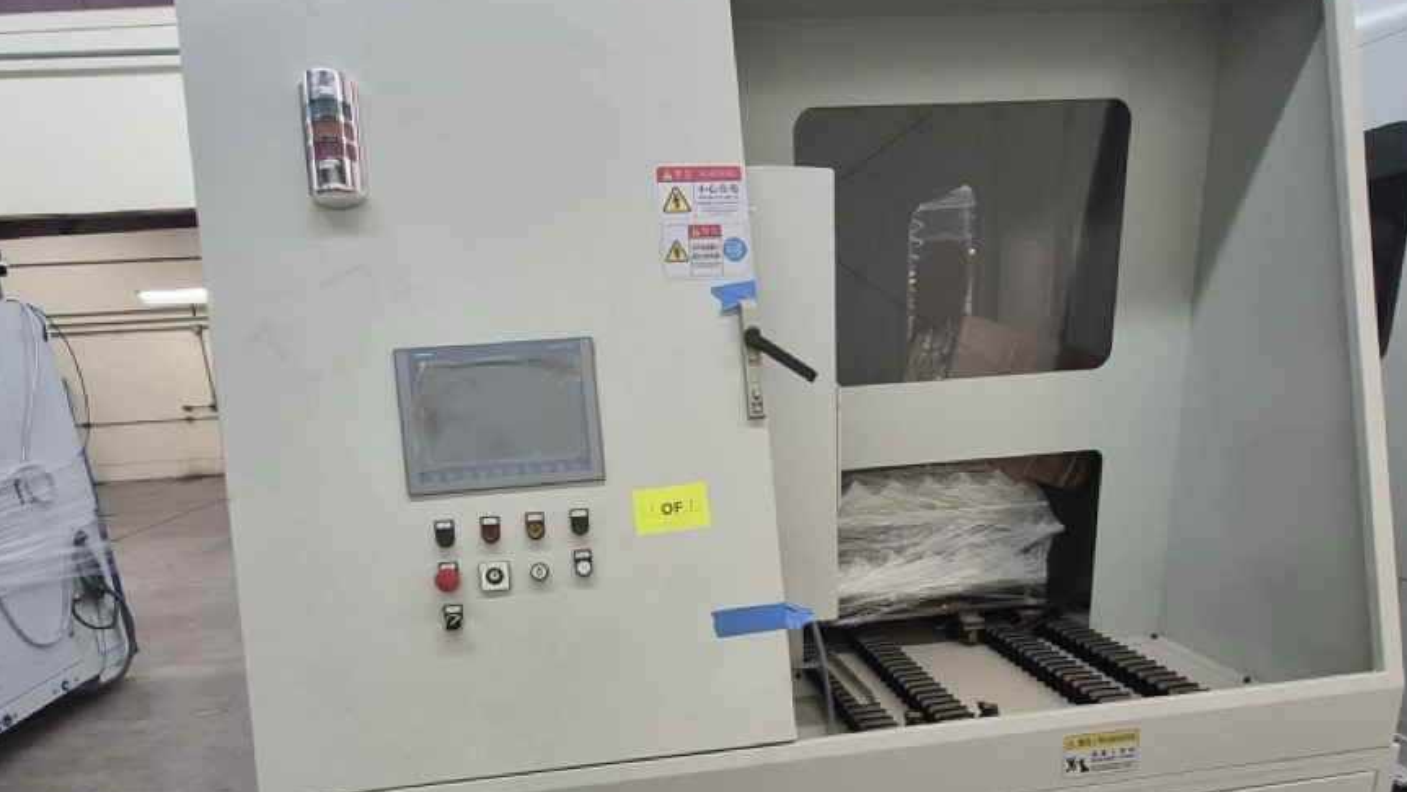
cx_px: 672
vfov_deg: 51.7
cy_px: 577
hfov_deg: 83.8
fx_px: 784
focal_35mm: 21
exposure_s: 1/60
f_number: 2.2
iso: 160
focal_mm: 1.74
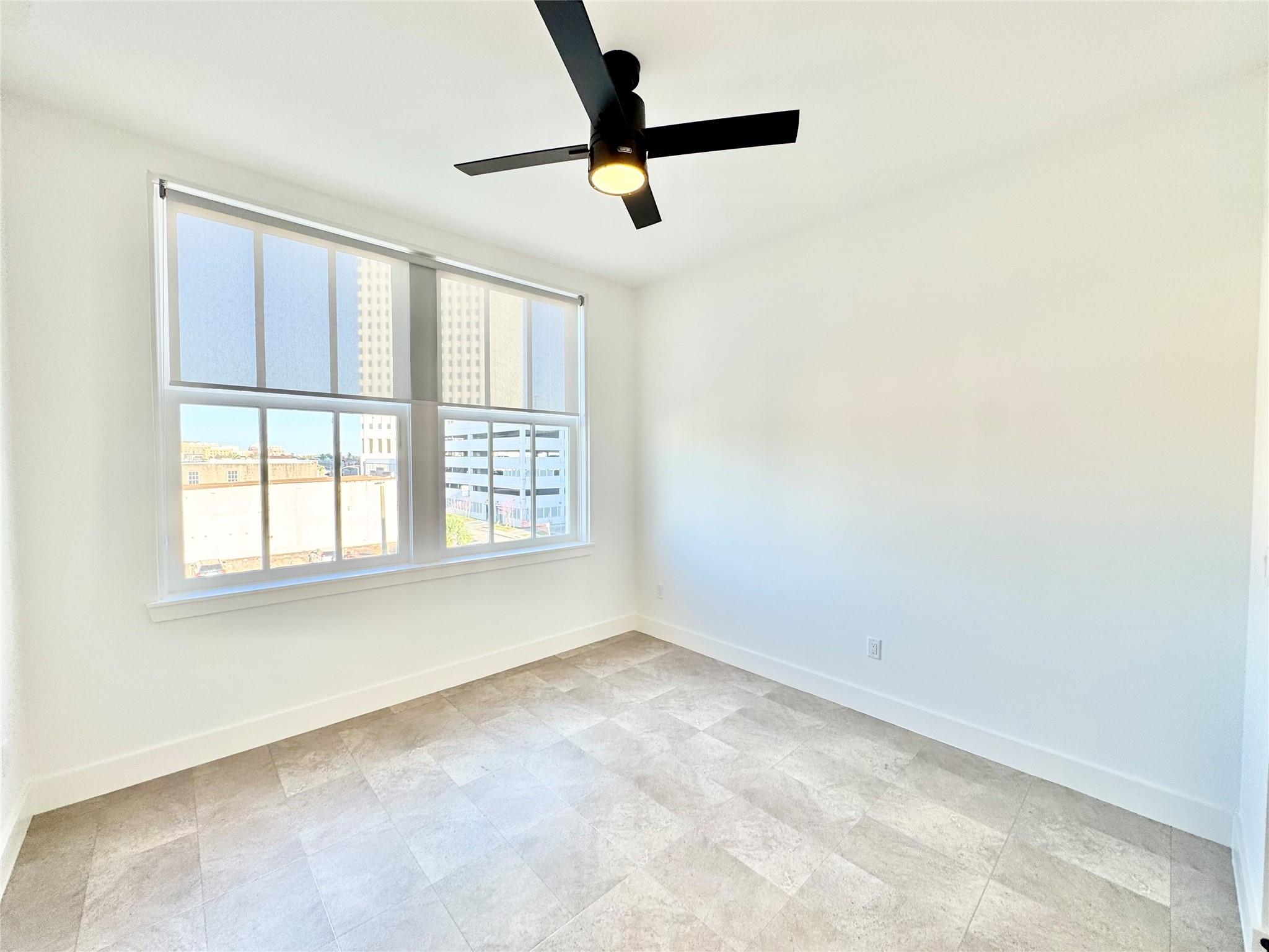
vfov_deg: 85.7
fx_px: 513
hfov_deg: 102.1
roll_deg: -0.6
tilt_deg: -3.9
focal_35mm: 14
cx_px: 634
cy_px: 476
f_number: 2.2
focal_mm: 2.22
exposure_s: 1/137
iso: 40
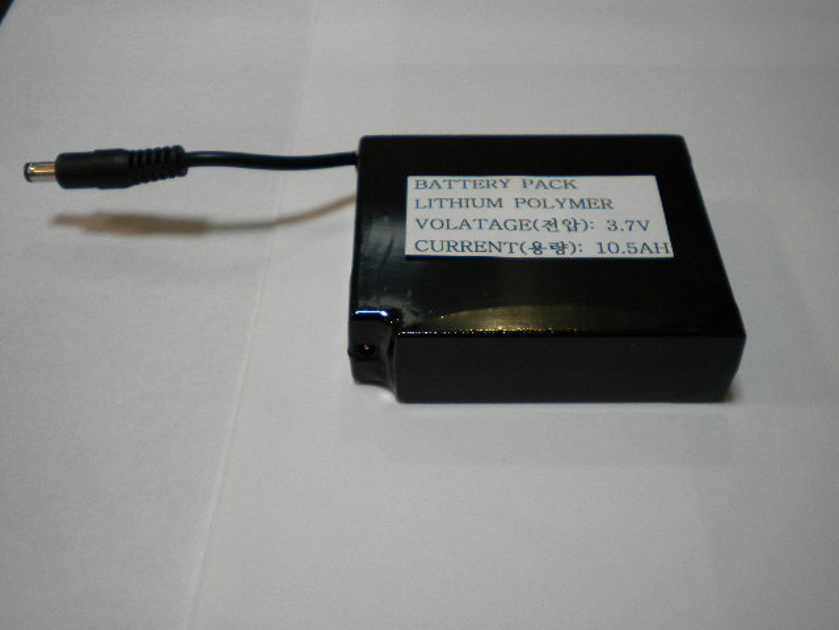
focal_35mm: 41
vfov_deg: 35.1
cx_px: 420
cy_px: 315
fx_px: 994
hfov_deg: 45.8
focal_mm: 7.4
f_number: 3.5
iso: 262
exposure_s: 1/60
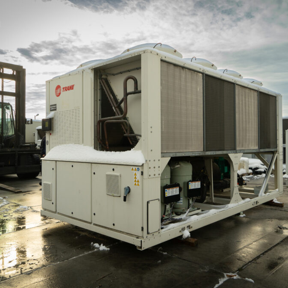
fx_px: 292
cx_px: 158
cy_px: 143
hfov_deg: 52.5
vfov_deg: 52.5
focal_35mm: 31
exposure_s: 1/320
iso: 640
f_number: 6.3
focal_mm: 24
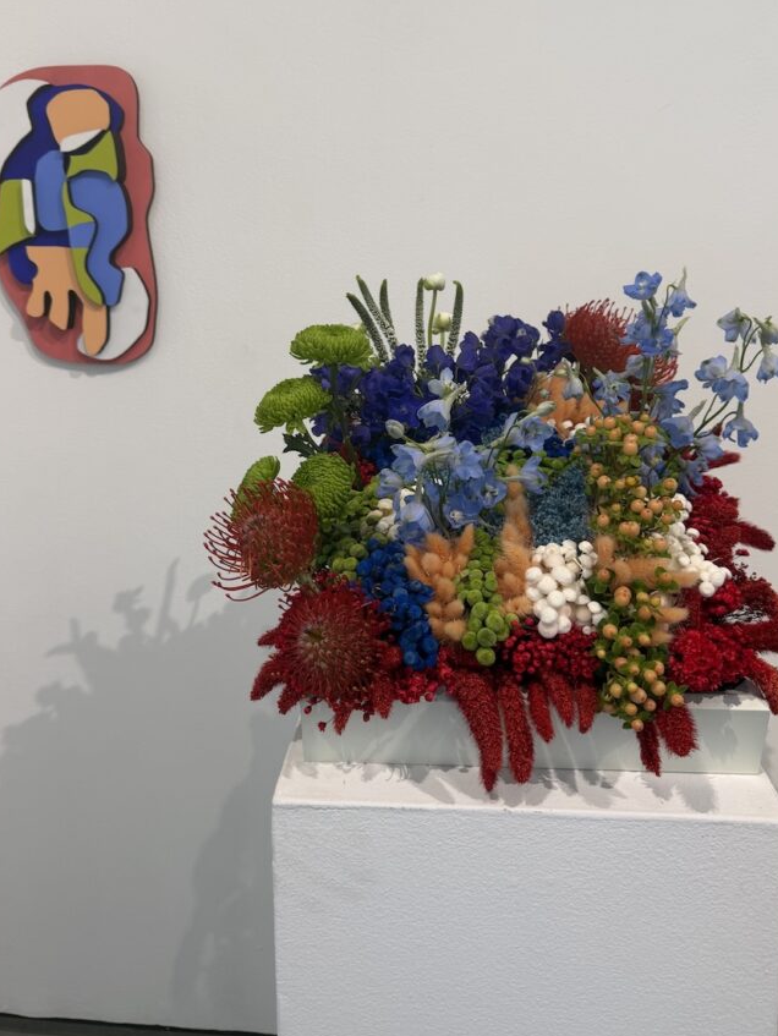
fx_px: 868
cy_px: 417
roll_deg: +1.4
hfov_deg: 48.3
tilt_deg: -8.7
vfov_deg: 61.1
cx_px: 380
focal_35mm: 29
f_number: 1.78
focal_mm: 6.76
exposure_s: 1/120
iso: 125
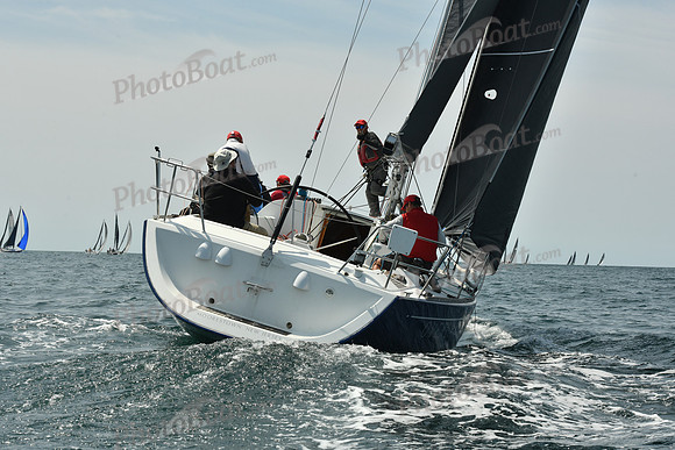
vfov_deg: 19.5
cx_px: 338
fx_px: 1313
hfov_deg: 28.8
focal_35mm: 70
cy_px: 225
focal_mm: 70
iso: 320
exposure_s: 1/1000
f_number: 11
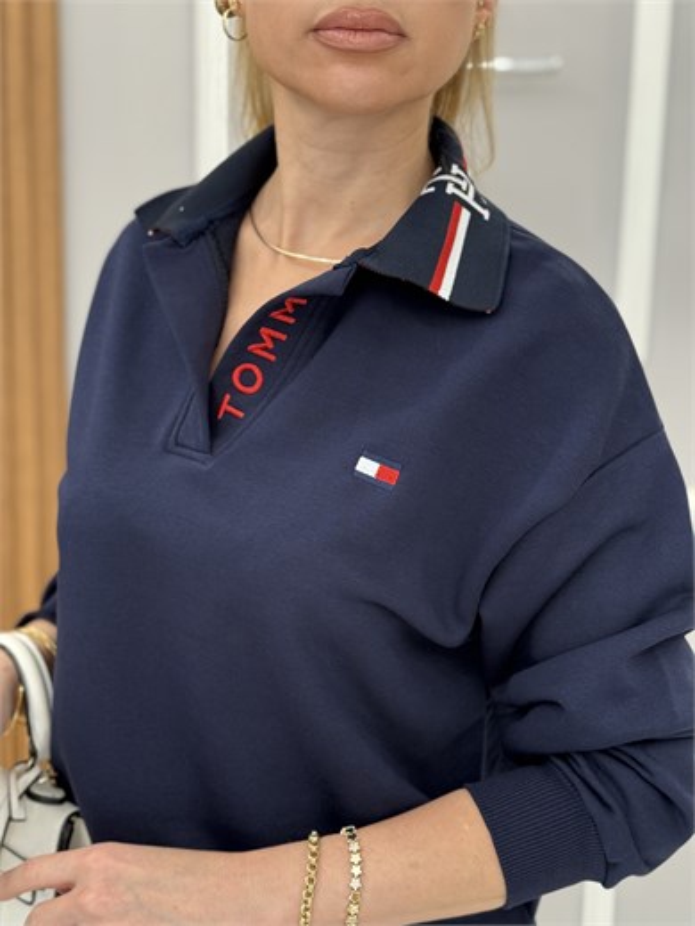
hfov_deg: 30.3
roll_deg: -1.8
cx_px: 348
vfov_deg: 39.7
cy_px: 463
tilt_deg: -8.2
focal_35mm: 48
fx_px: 1285
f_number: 1.78
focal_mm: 6.76
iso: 100
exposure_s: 1/91
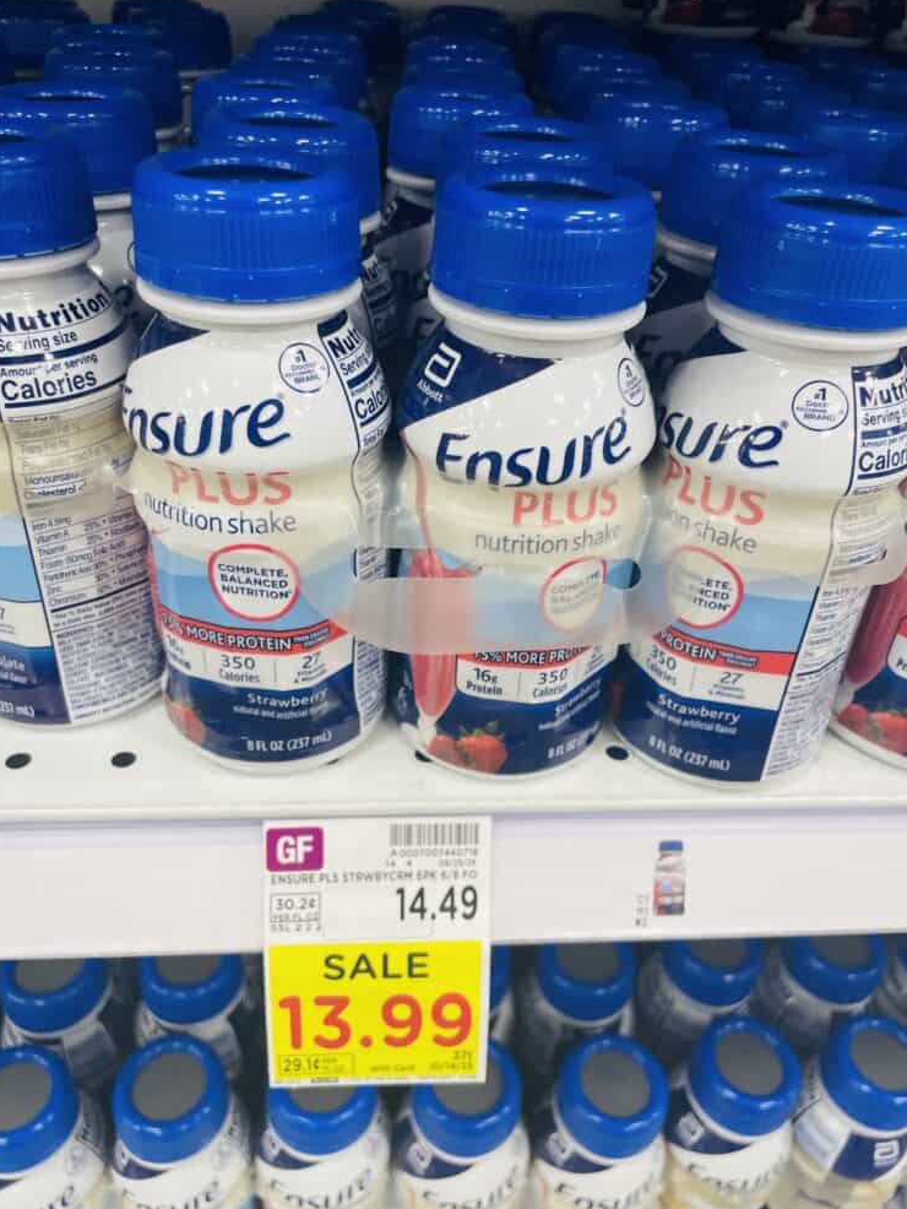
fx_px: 943
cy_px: 603
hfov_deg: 51.4
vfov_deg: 65.3
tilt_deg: -36.7
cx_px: 456
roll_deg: -3.9
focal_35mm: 27
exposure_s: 1/67
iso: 80
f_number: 1.6
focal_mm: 4.2
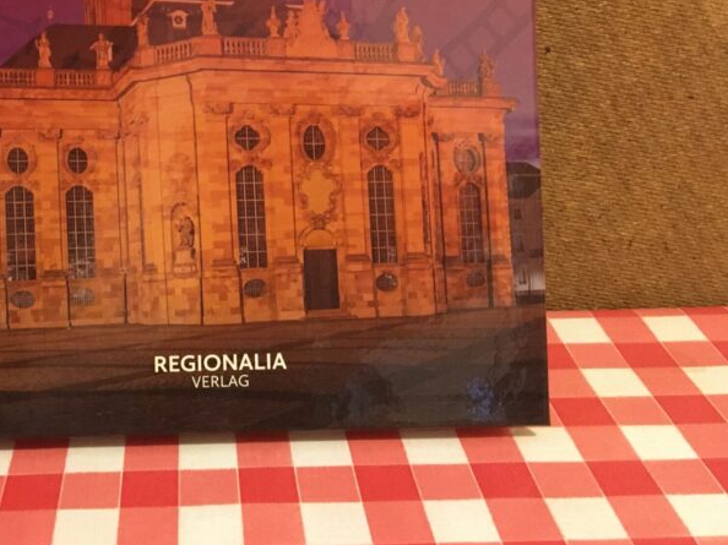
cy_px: 113
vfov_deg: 28.5
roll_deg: +2.3
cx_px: 192
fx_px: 1051
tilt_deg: -15.7
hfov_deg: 37.4
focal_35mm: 50
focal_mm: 4.15
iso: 320
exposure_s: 1/17
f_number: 2.2
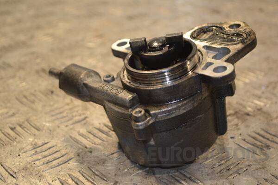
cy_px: 92
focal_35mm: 63
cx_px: 139
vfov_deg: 21.6
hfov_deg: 31.9
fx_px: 486
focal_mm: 42
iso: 400
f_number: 5.3
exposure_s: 1/80
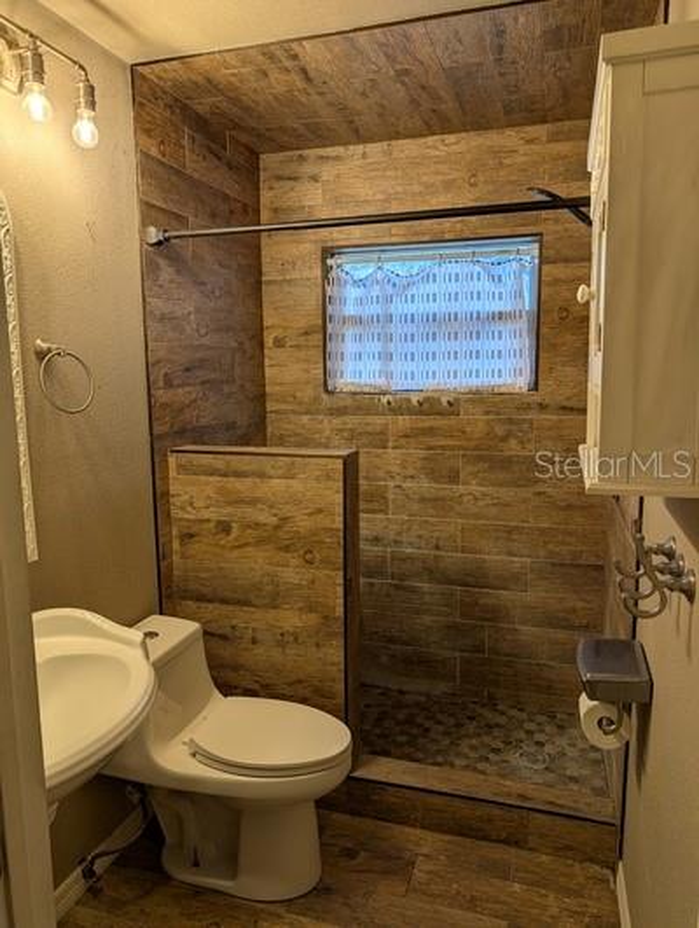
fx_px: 644
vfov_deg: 71.5
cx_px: 350
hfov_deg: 57.0
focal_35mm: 24
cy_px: 464
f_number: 1.68
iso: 18
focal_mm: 6.9
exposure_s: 1/185
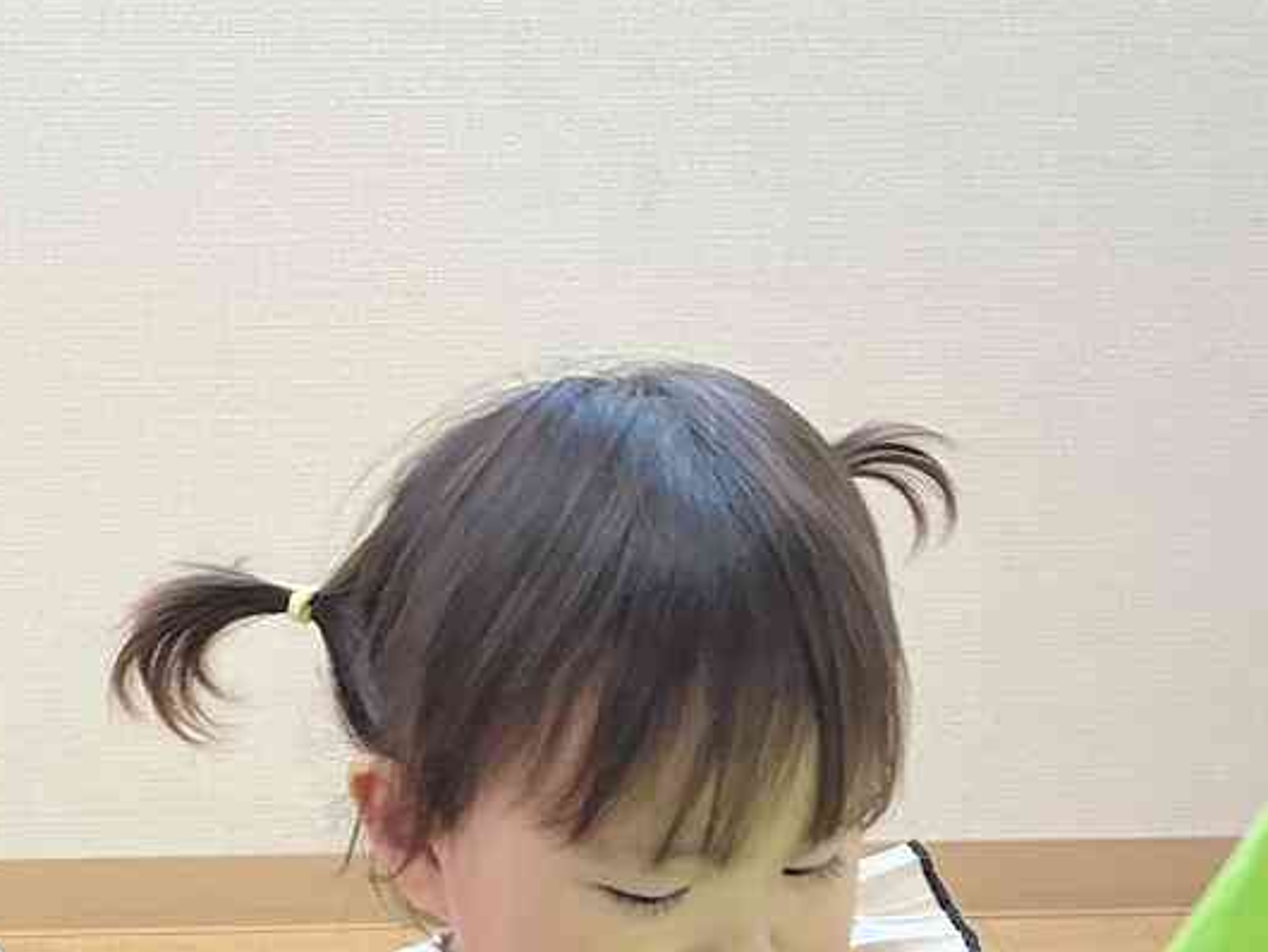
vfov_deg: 17.7
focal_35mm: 82
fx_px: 3005
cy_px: 846
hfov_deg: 22.9
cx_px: 0
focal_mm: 3
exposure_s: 1/120
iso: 64
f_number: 1.8
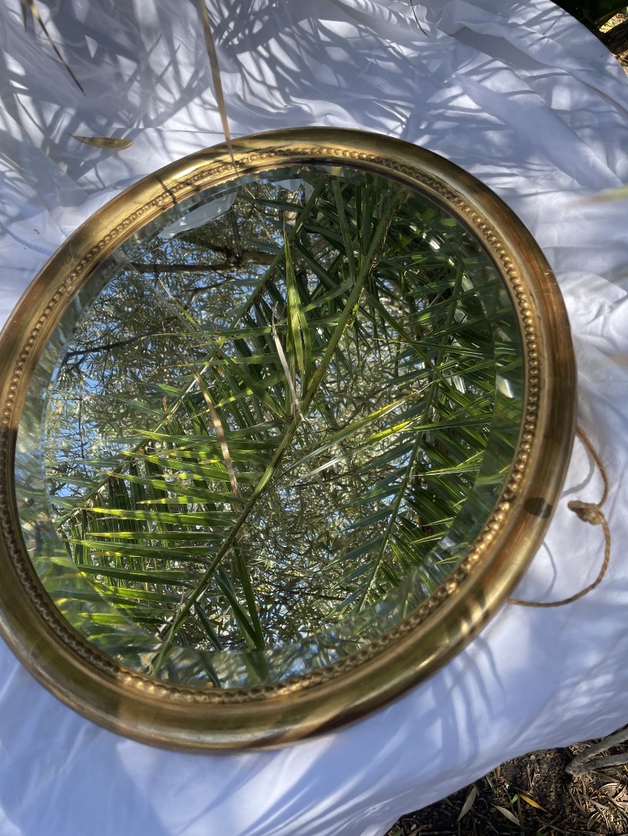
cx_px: 302
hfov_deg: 49.8
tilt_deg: -58.9
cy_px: 433
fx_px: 677
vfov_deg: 63.4
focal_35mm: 28
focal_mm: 4.2
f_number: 1.6
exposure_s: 1/875
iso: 32
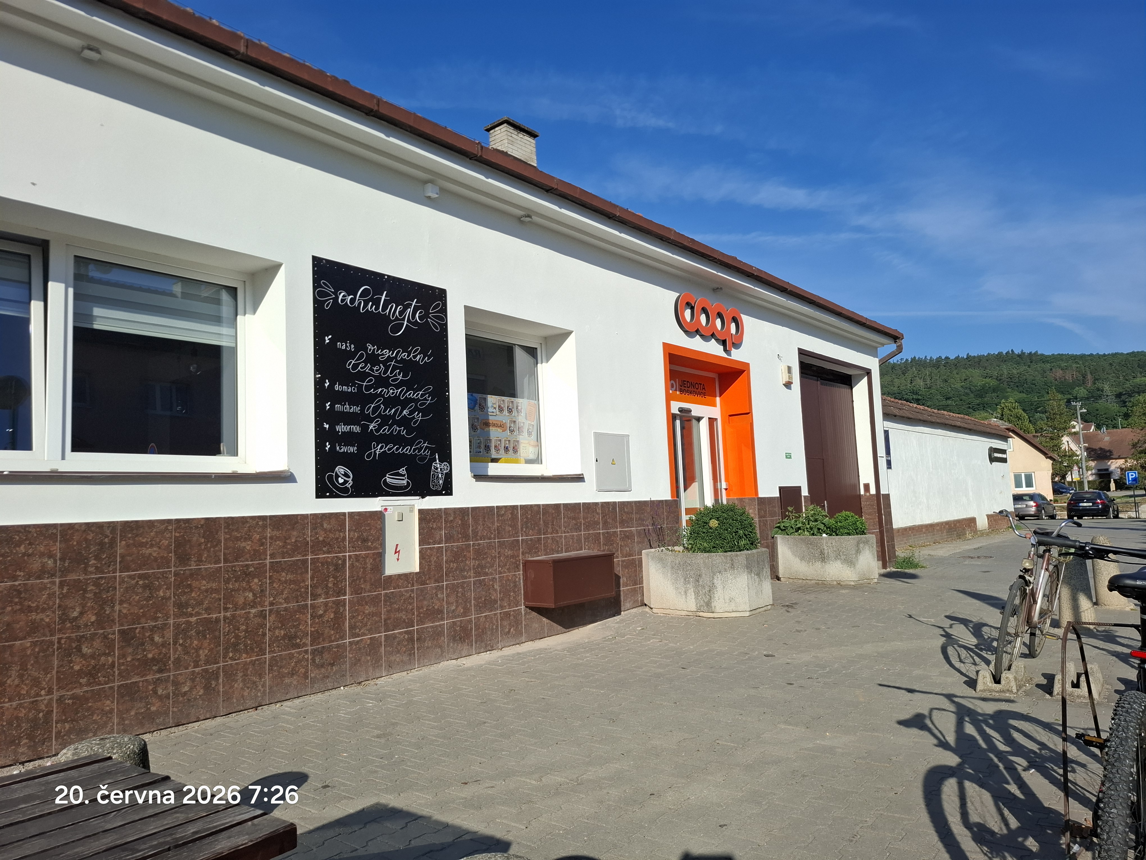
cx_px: 573
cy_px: 430
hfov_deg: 73.9
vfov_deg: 58.9
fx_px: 761
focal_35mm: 23
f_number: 1.8
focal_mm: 5.54
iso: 50
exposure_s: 1/2237
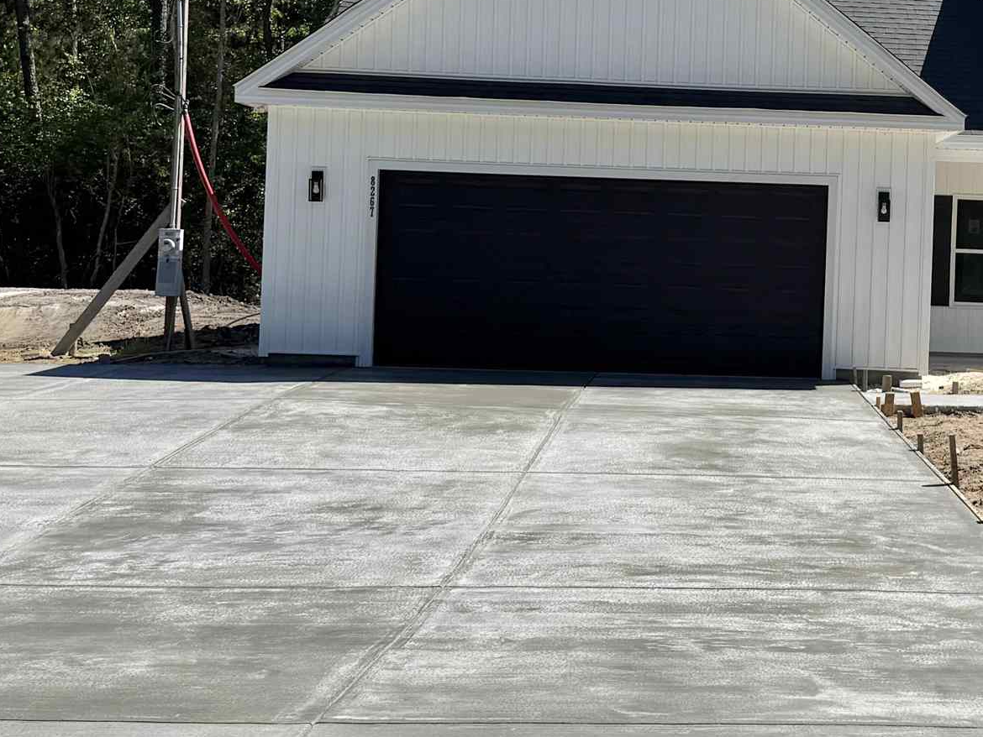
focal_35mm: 63
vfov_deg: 23.2
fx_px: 1789
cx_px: 809
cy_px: 229
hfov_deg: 29.9
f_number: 1.78
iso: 80
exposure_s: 1/6173
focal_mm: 6.76
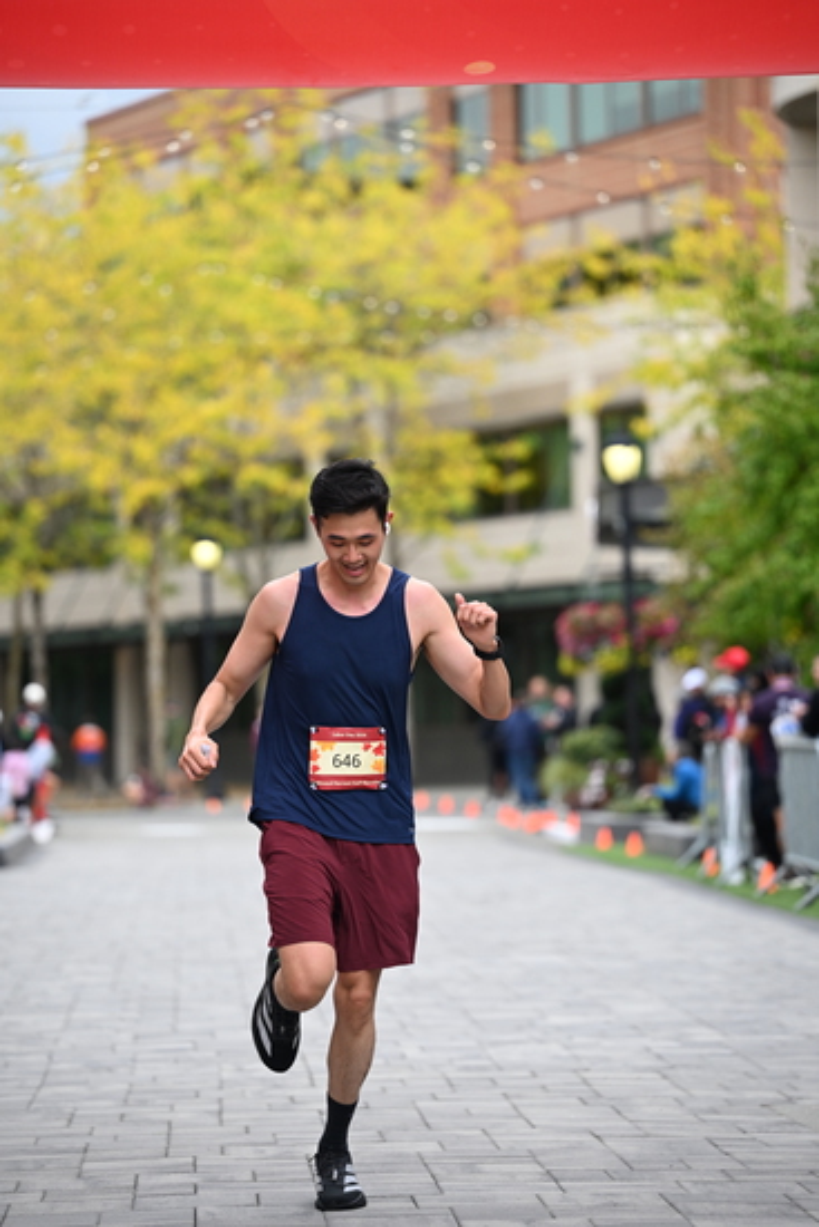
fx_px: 4433
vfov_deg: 15.8
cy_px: 614
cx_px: 410
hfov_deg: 10.6
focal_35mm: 130
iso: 640
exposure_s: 1/2000
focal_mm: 130
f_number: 2.8
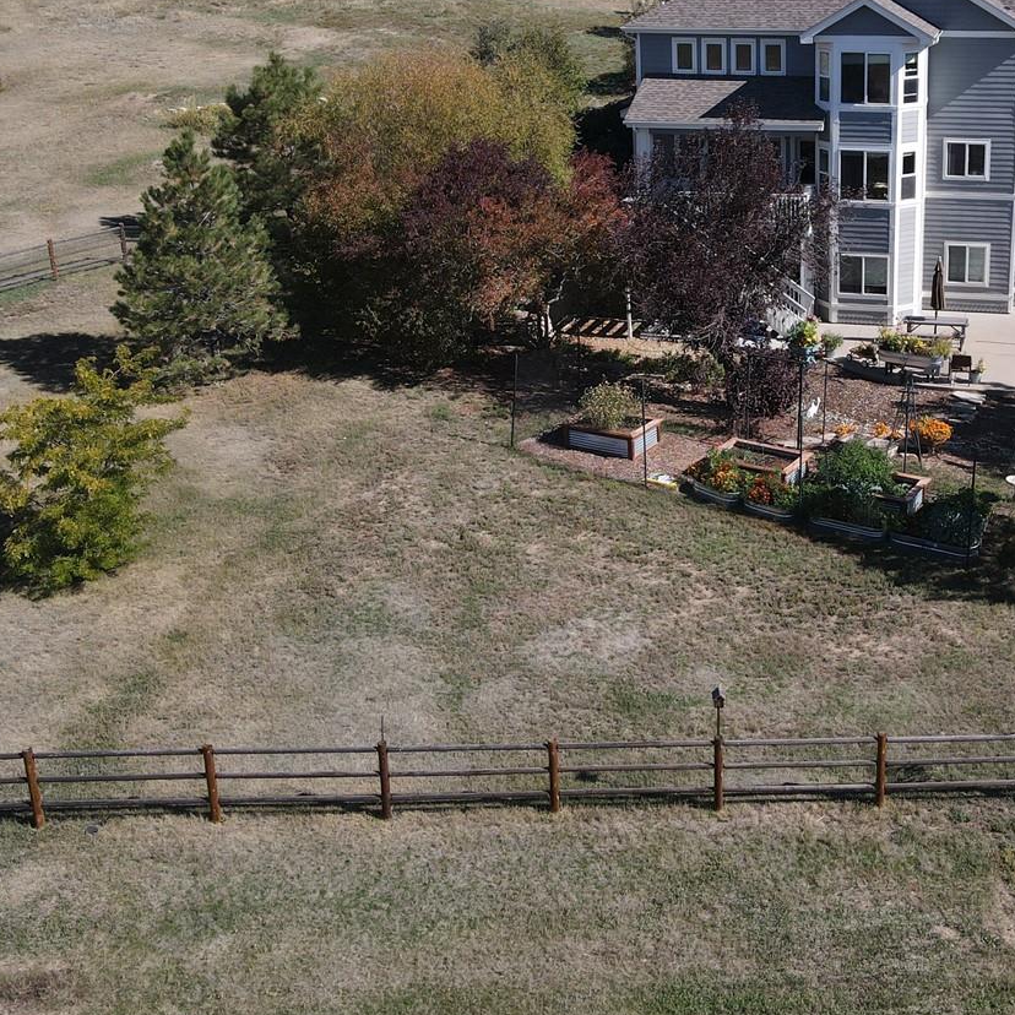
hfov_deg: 39.6
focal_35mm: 41
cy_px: 390
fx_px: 1360
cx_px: 785
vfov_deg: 40.7
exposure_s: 1/640
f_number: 2.8
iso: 100
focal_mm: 4.5
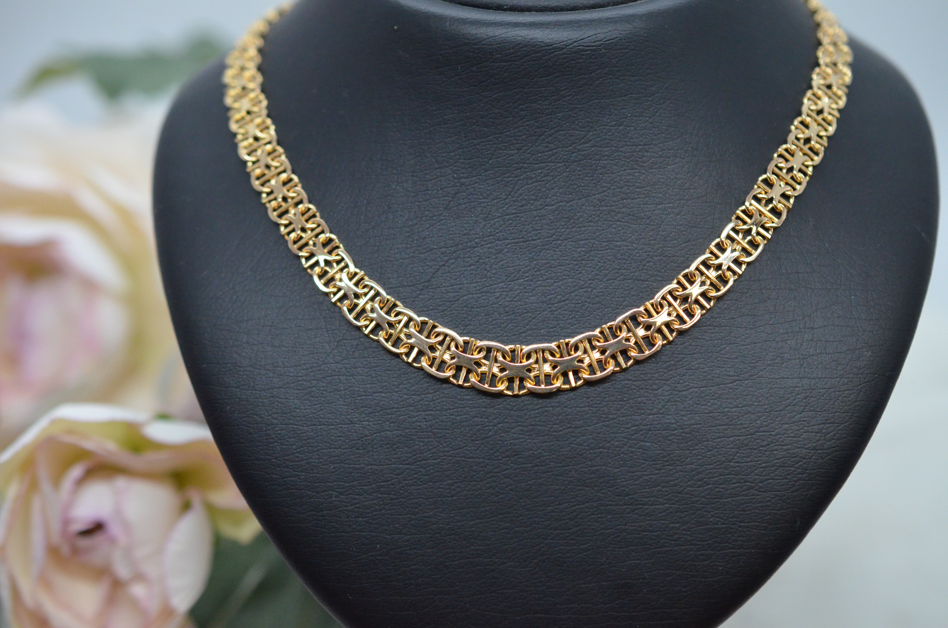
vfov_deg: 22.5
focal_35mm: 60
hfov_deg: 33.5
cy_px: 314
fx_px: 1577
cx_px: 474
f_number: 4
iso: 2500
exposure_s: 1/2000
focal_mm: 40
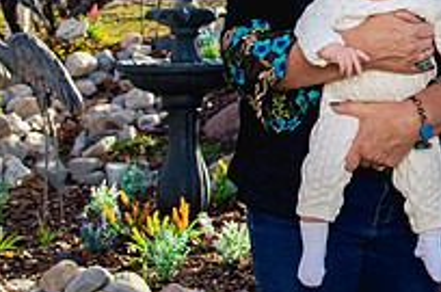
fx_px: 2078
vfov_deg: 7.9
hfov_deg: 11.8
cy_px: -172
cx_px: 583
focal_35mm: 170
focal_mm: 46
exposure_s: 1/250
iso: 500
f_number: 8
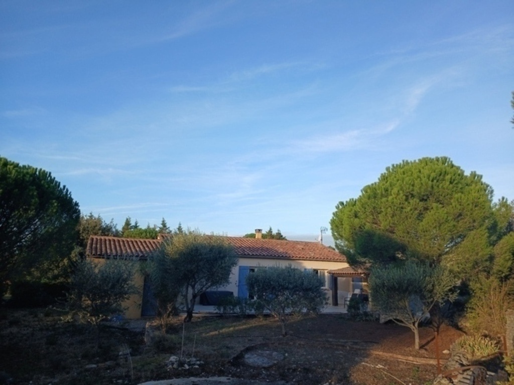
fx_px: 386
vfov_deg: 53.1
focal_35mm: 26
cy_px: 192
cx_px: 257
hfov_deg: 67.3
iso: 20
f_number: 1.8
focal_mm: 3.98
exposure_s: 1/210
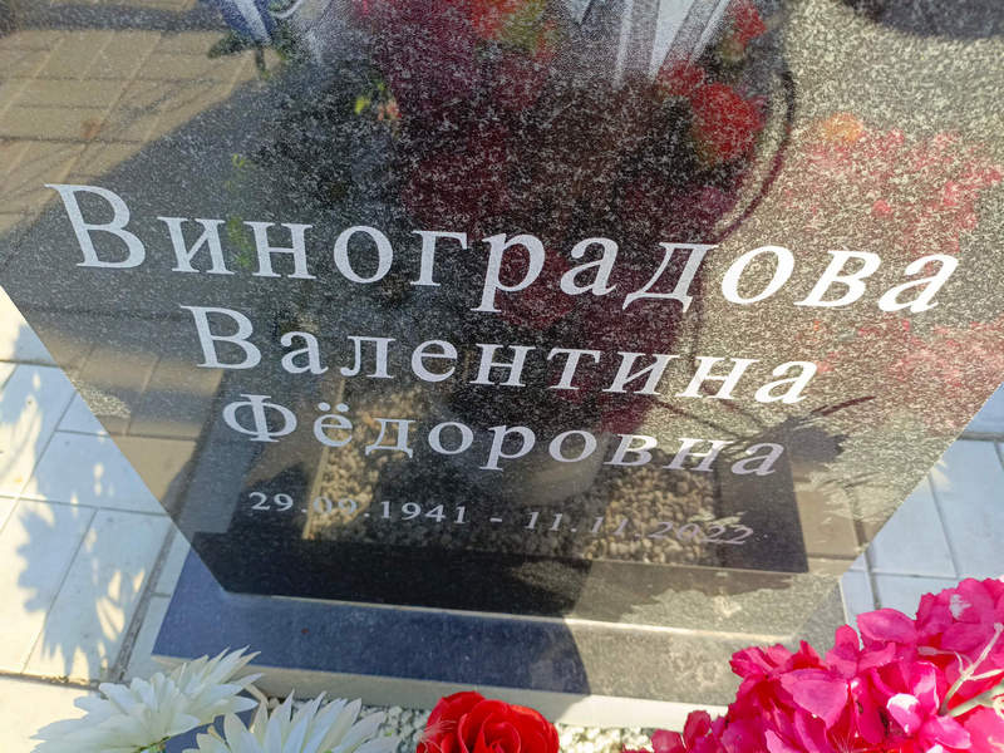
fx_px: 725
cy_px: 376
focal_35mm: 25
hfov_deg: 69.4
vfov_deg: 54.9
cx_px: 502
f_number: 1.69
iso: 112
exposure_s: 1/174
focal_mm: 4.76
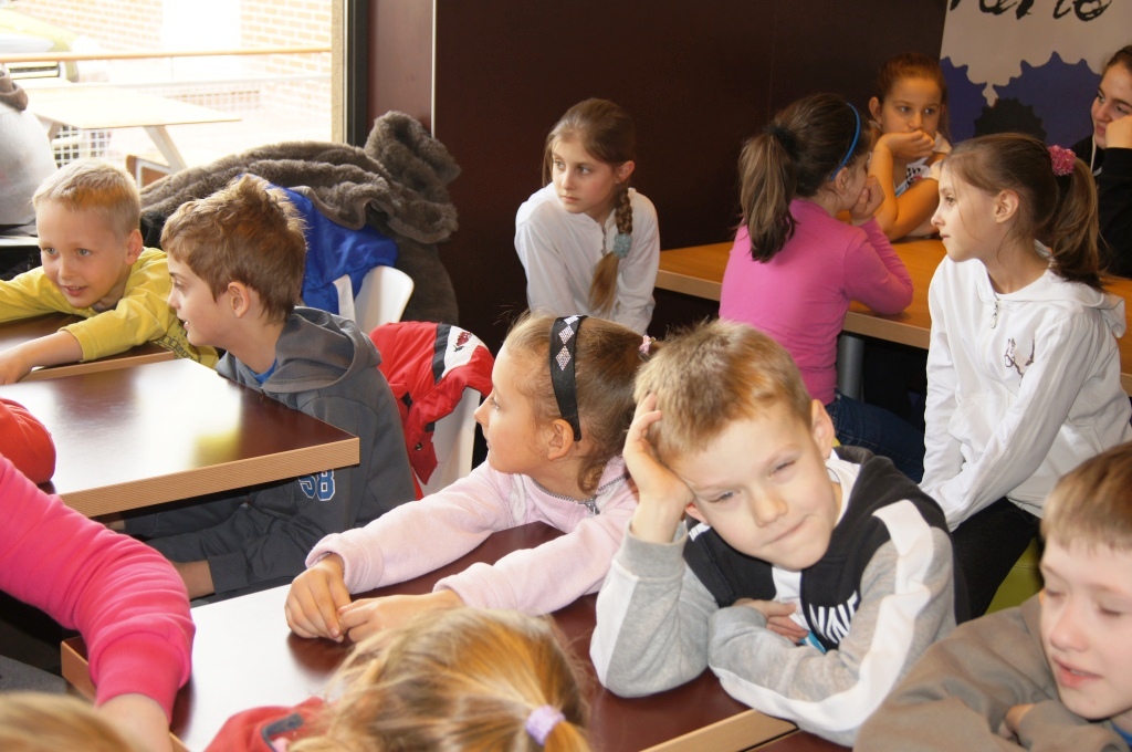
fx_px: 1649
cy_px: 376
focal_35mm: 52
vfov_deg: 25.7
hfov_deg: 37.9
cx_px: 566
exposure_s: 1/60
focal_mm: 35
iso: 200
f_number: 5
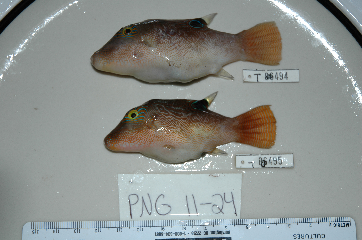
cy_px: 120
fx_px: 693
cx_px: 181
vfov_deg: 19.7
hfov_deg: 29.3
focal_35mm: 69
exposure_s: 1/60
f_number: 4.5
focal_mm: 46
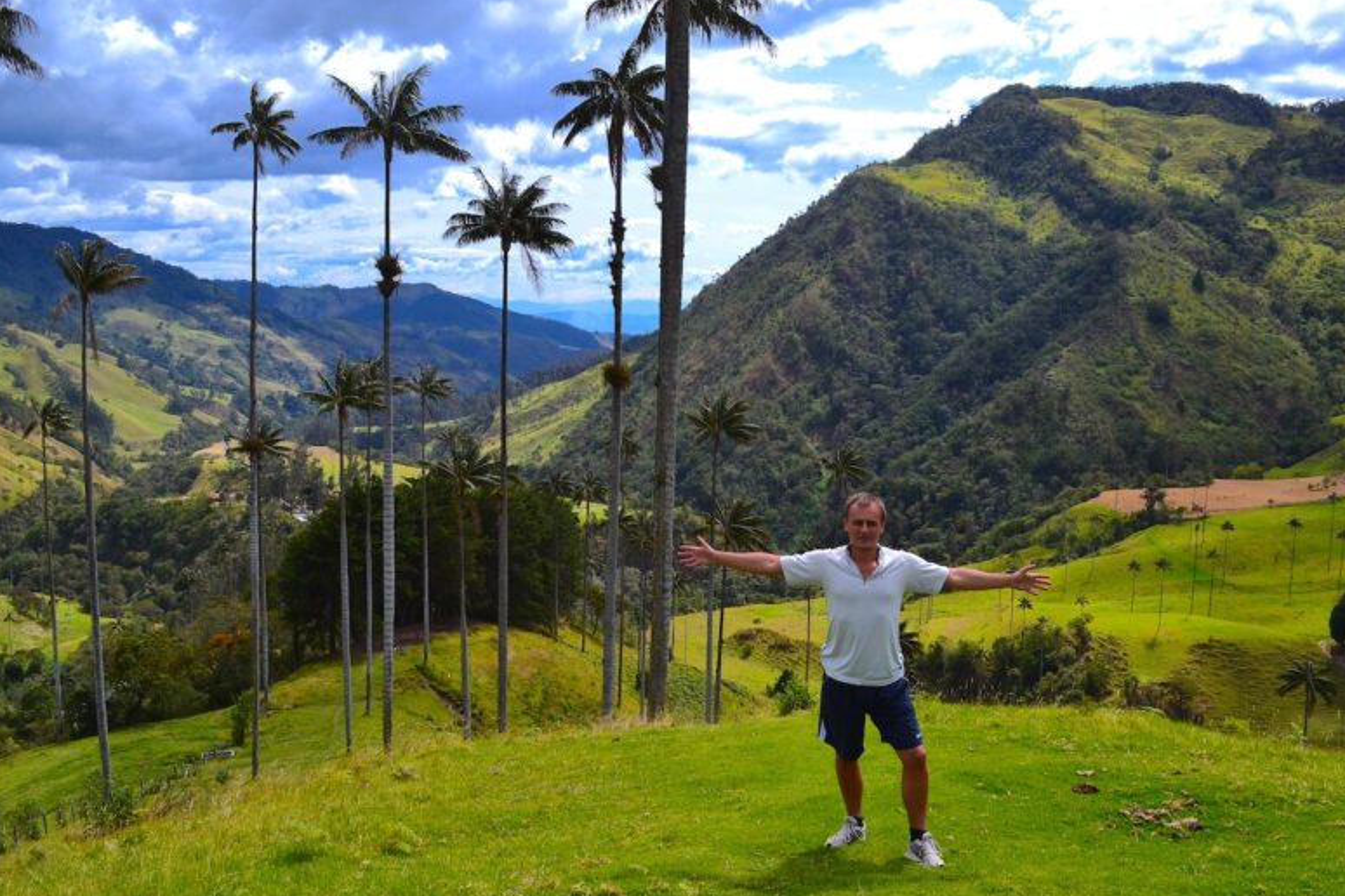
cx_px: 653
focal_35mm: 31
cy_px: 446
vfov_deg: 42.3
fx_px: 1158
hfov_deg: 60.3
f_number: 11
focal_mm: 20
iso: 400
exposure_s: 1/400
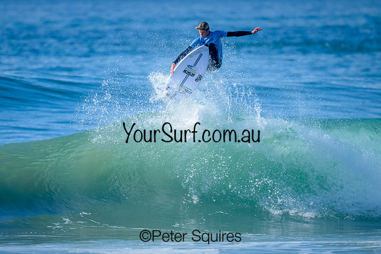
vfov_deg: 1.5
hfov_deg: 2.3
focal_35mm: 914
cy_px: 145
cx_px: 163
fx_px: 9676
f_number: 6.3
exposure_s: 1/2000
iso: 320
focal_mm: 800
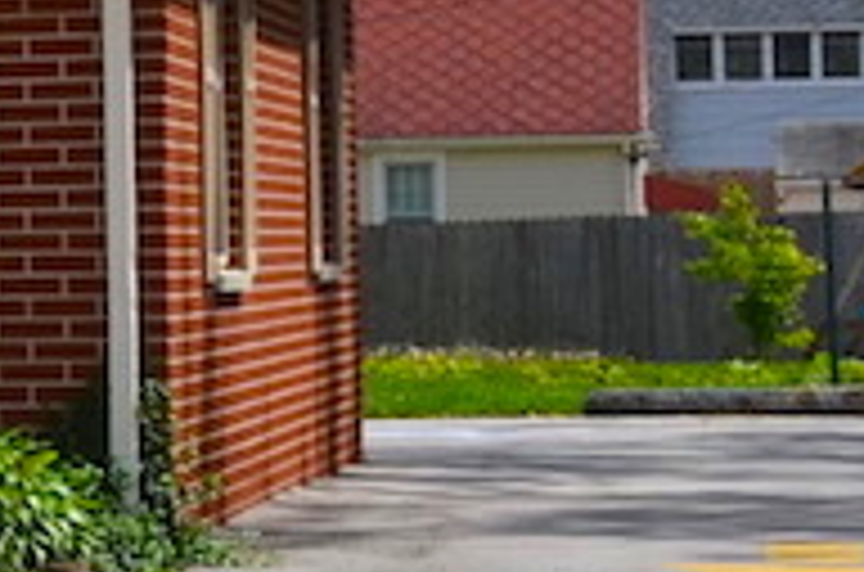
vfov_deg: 6.2
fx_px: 5267
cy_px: 59
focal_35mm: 220
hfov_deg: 7.9
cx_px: -1858
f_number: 9
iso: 100
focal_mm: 22
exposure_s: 1/500
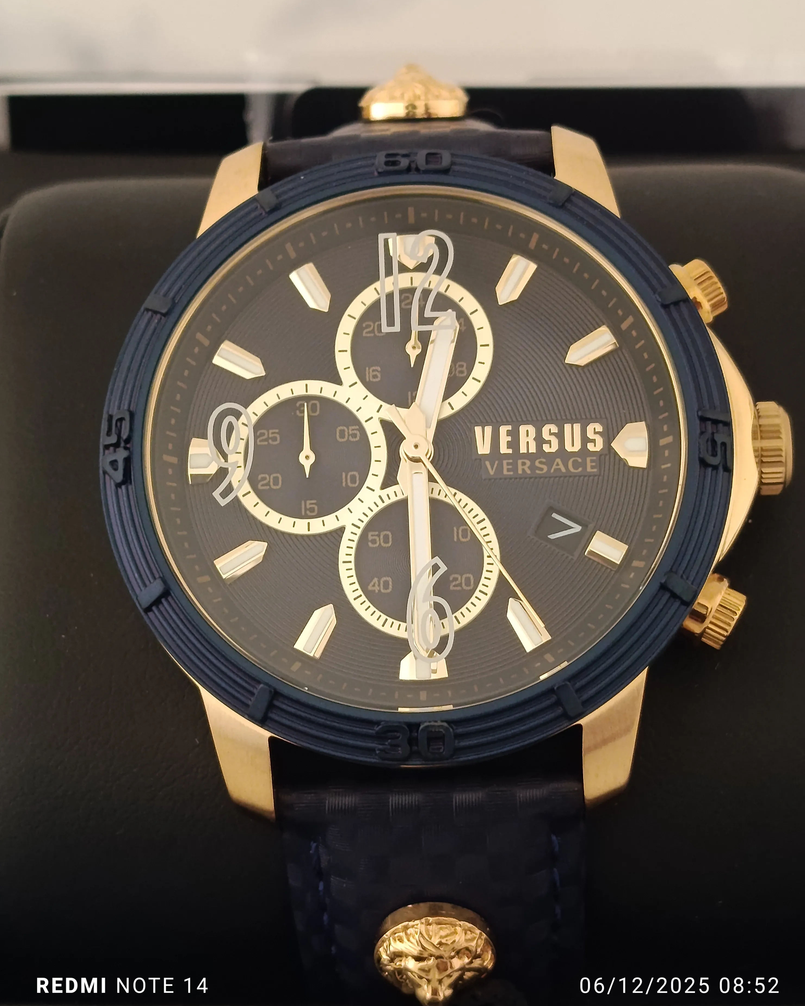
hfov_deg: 20.2
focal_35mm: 76
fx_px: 2263
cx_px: 408
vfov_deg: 25.1
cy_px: 484
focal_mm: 5.24
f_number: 1.7
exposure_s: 1/50
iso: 837
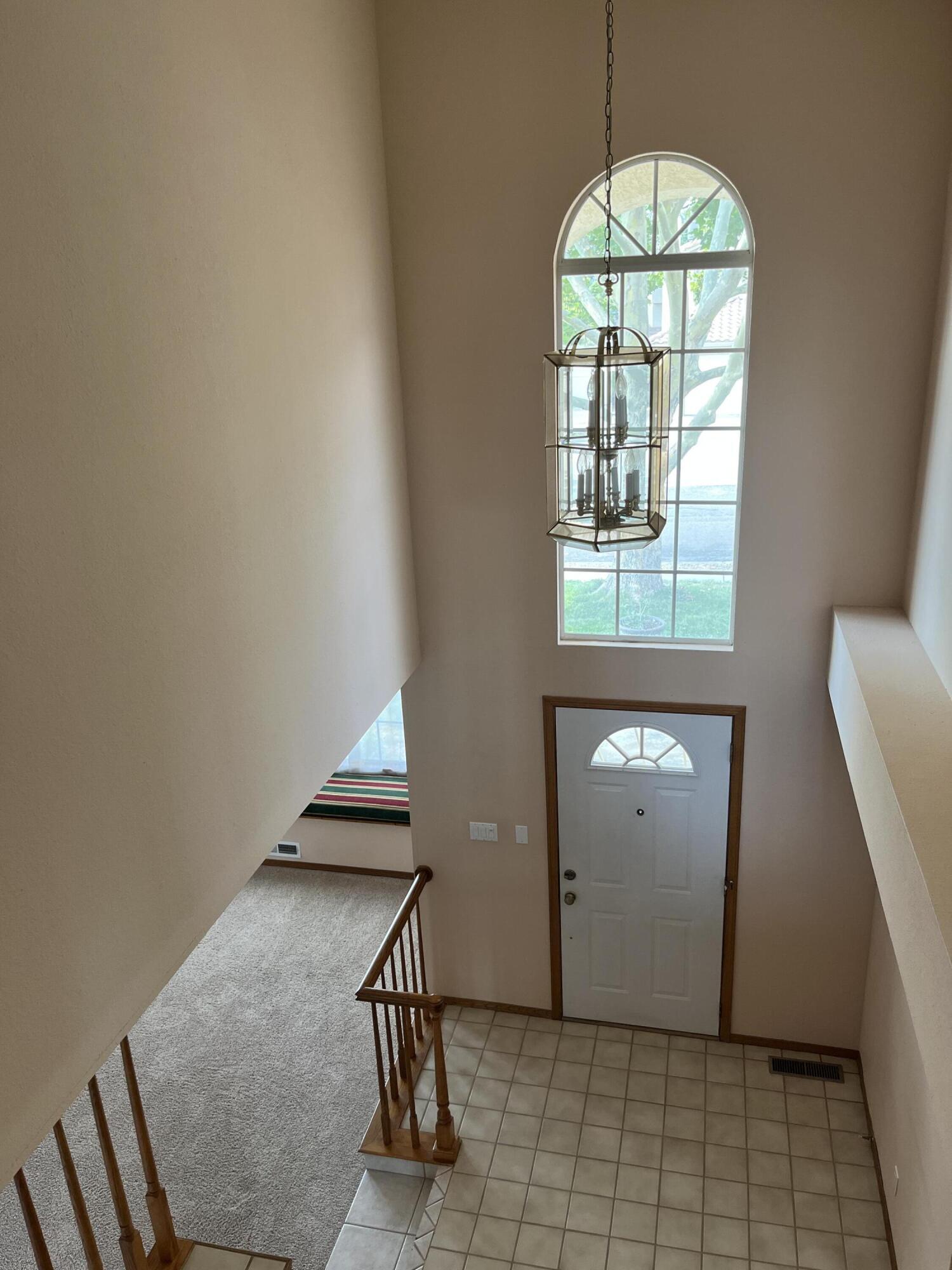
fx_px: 953
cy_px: 635
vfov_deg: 67.3
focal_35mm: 26
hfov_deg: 53.1
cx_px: 476
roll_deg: +3.3
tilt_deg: -19.0
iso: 125
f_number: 1.6
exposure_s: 1/117
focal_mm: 5.1
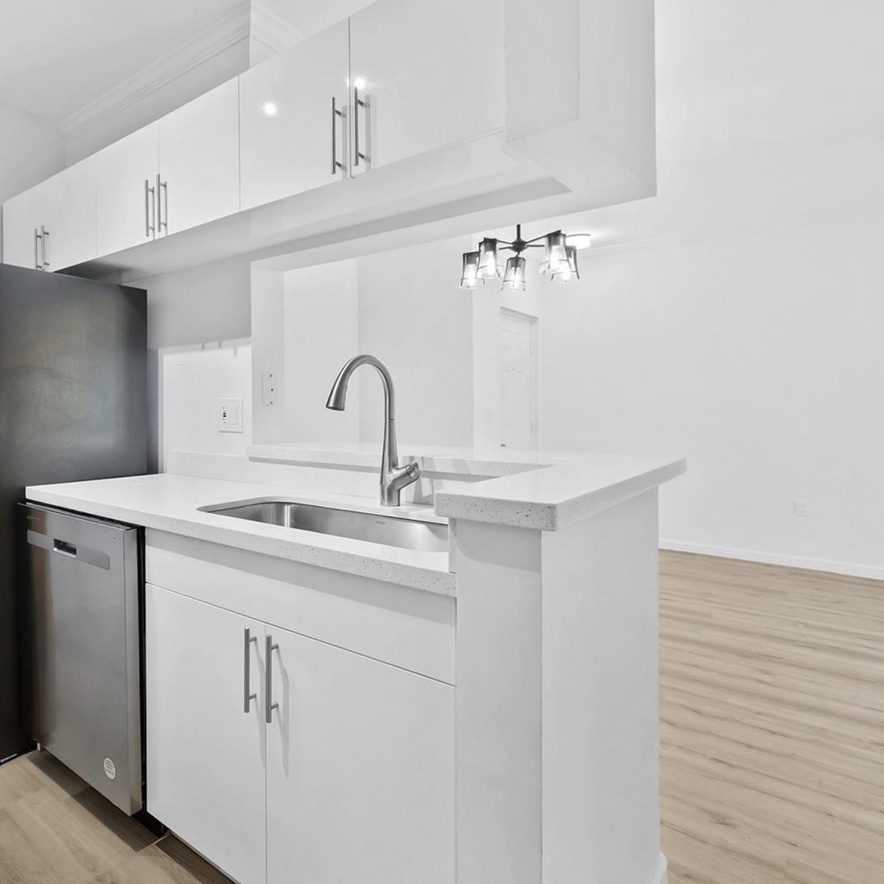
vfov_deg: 74.8
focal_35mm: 20
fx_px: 578
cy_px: 452
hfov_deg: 68.8
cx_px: 198
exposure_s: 1/15
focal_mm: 10
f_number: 8
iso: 1250
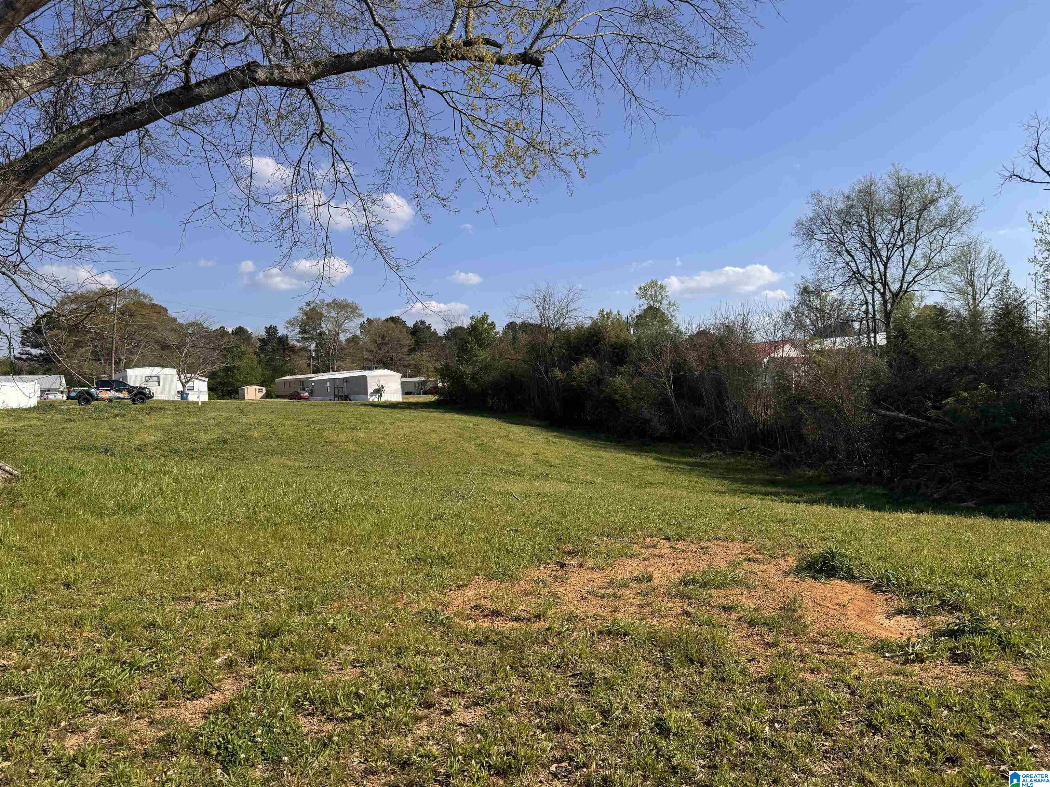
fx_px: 728
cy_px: 394
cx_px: 525
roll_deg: +1.6
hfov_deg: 71.6
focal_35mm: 24
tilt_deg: +0.1
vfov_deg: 56.8
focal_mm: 6.76
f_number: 1.78
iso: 80
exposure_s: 1/4310
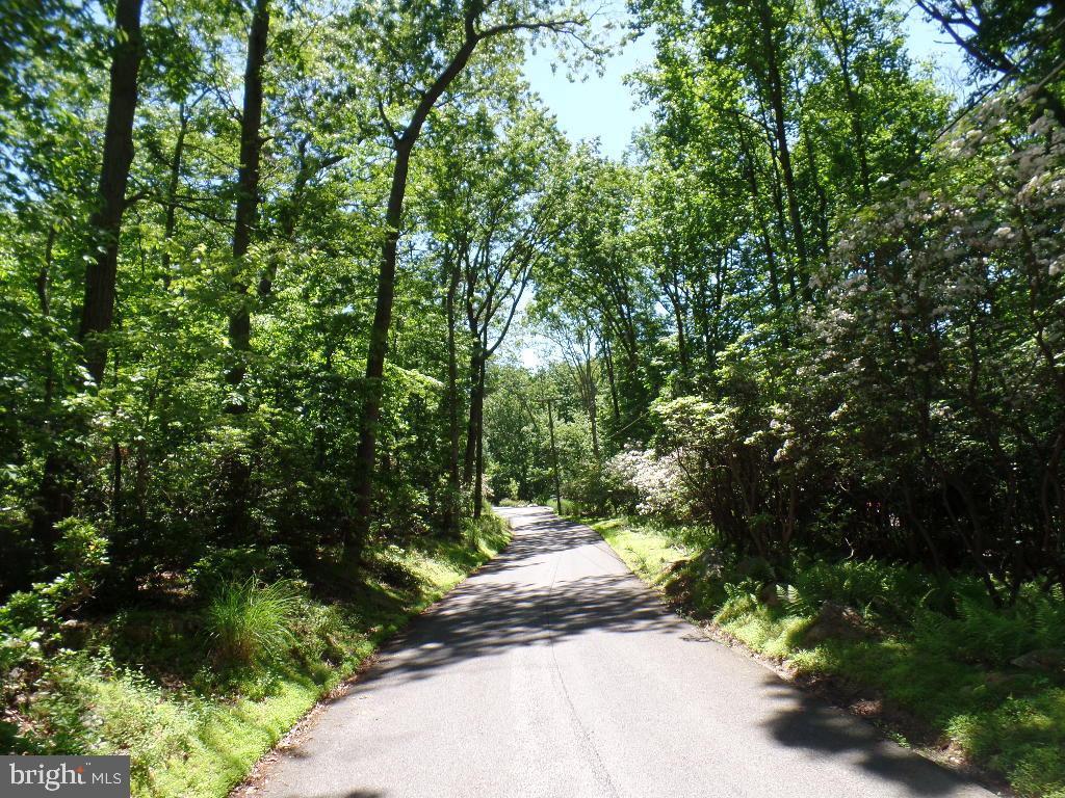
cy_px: 399
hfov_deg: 73.9
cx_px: 532
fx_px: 708
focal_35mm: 23
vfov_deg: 58.9
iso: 80
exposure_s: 1/250
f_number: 3.5
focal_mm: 4.1
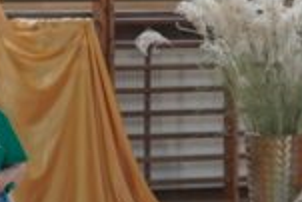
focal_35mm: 381
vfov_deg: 3.6
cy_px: 102
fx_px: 3199
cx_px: -36
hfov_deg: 5.4
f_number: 4
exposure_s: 1/160
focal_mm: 96
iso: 1250
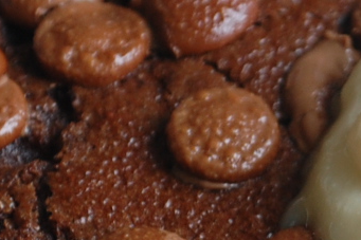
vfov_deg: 3.8
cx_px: 375
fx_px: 3650
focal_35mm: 364
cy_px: 258
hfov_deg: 5.6
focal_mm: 55
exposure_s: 1/60
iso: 400
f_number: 5.6
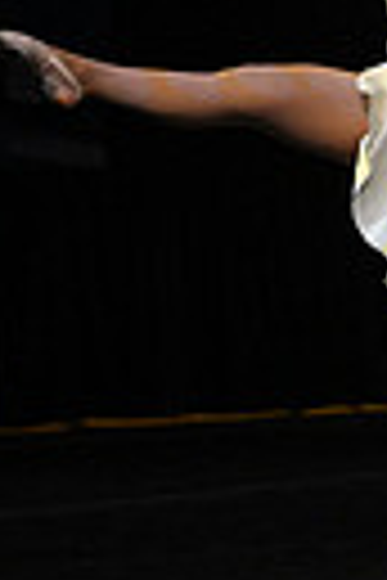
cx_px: 1292
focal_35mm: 395
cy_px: 110
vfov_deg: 5.2
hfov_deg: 3.4
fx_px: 6369
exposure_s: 1/1000
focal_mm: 88
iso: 8000
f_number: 4
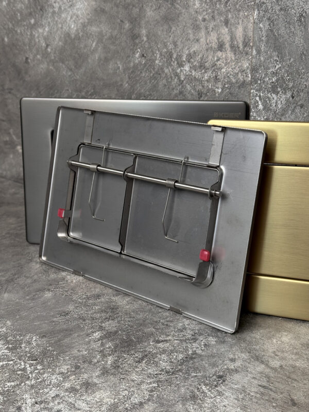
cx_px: 154
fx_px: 571
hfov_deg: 30.3
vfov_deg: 39.7
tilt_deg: -17.9
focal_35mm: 48
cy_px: 206
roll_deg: +0.2
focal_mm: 6.76
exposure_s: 1/226
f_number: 1.78
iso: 64
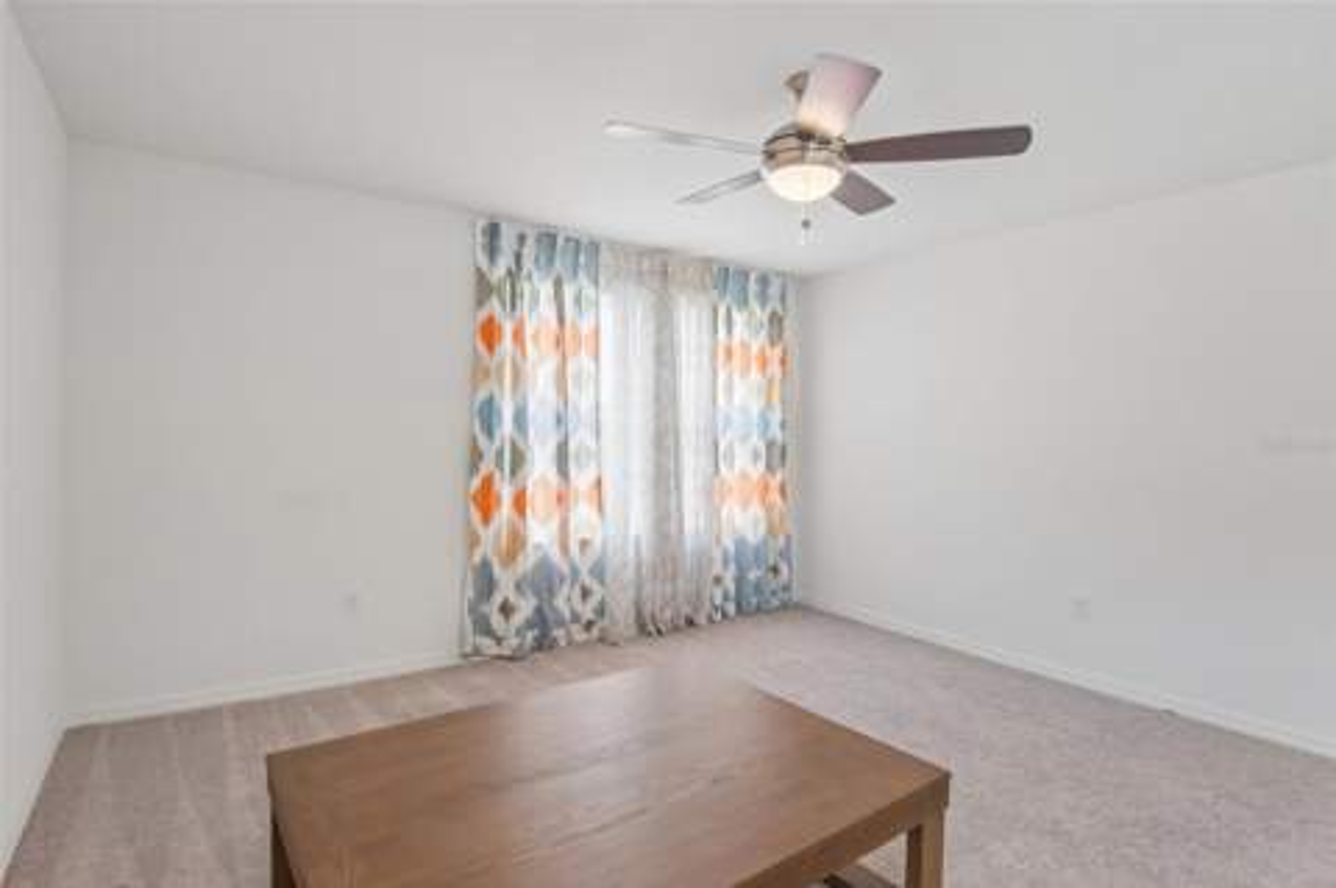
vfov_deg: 73.6
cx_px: 668
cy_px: 444
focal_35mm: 16
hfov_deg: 96.8
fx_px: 593
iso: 400
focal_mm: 16
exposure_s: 1/50
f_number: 8
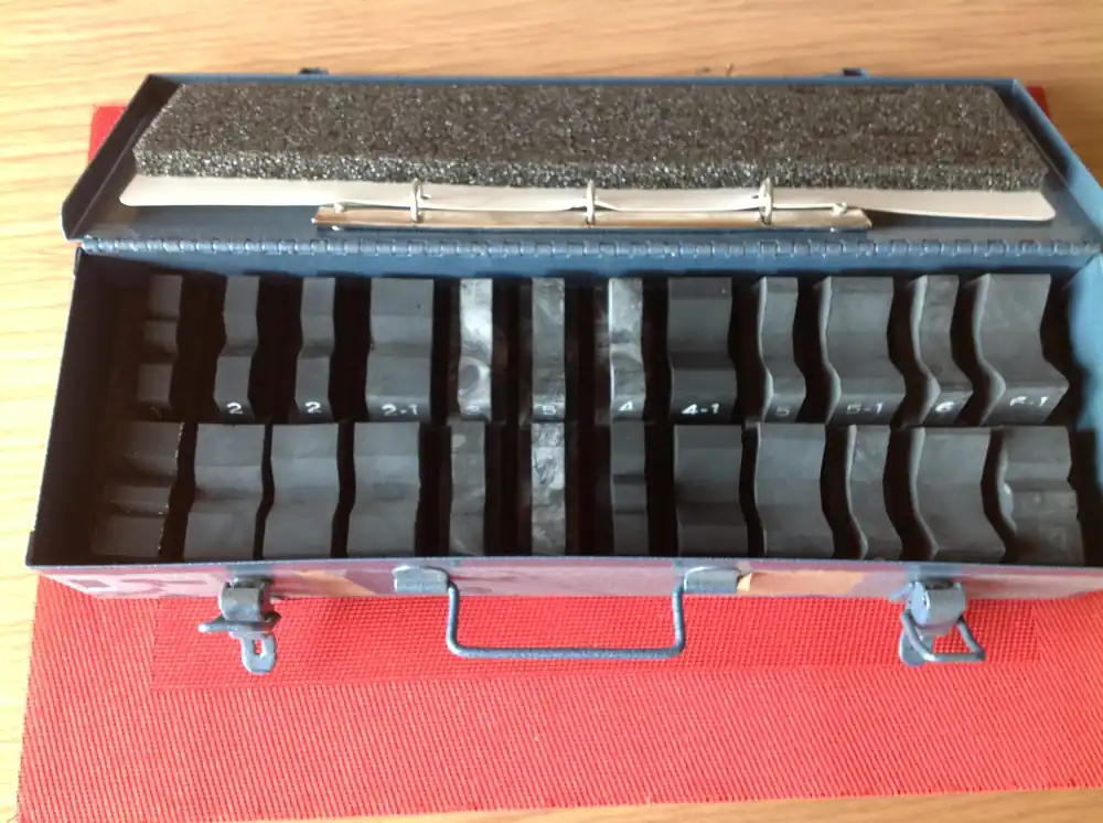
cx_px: 552
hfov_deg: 52.7
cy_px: 412
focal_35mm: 35
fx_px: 1113
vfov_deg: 40.6
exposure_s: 1/30
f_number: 2.4
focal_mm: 4.28
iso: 64
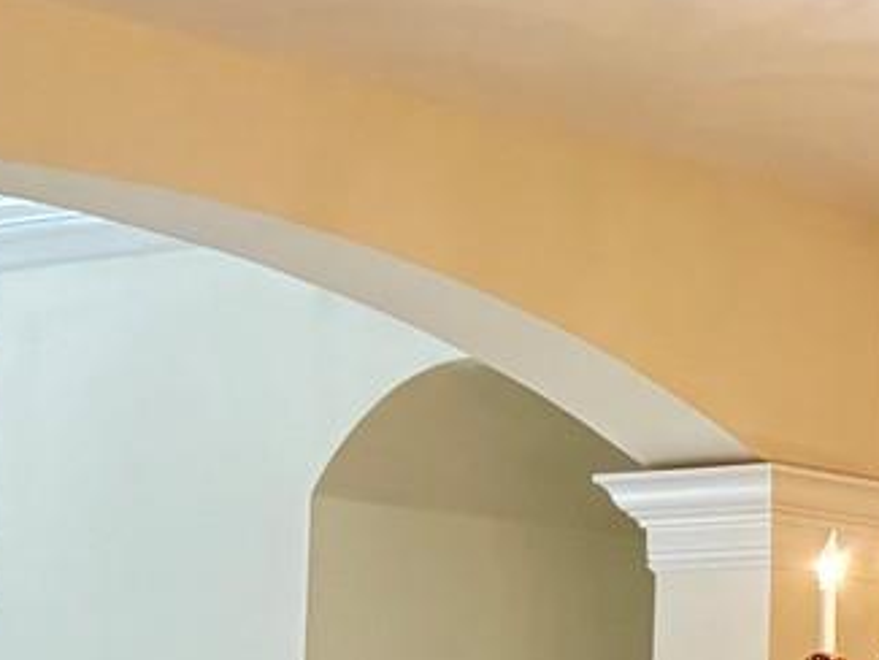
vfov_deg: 11.4
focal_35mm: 128
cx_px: 1993
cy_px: 787
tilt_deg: +1.8
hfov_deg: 12.6
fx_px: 3251
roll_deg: -0.3
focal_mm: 5.96
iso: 250
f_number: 1.6
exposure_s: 1/60
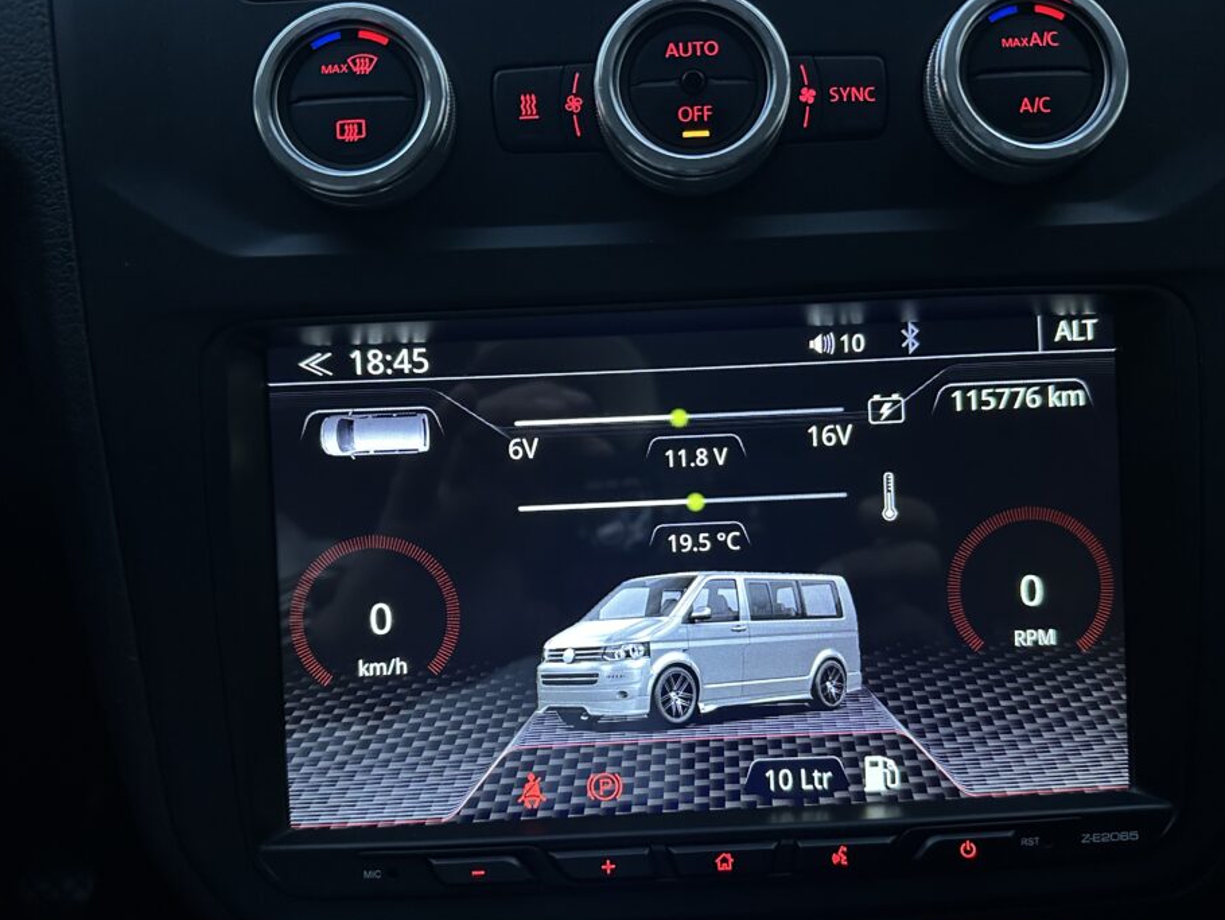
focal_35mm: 27
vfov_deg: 51.3
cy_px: 505
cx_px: 642
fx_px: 956
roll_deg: -1.9
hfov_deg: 65.3
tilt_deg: -28.5
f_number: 1.78
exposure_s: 1/36
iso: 800
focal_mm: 6.86
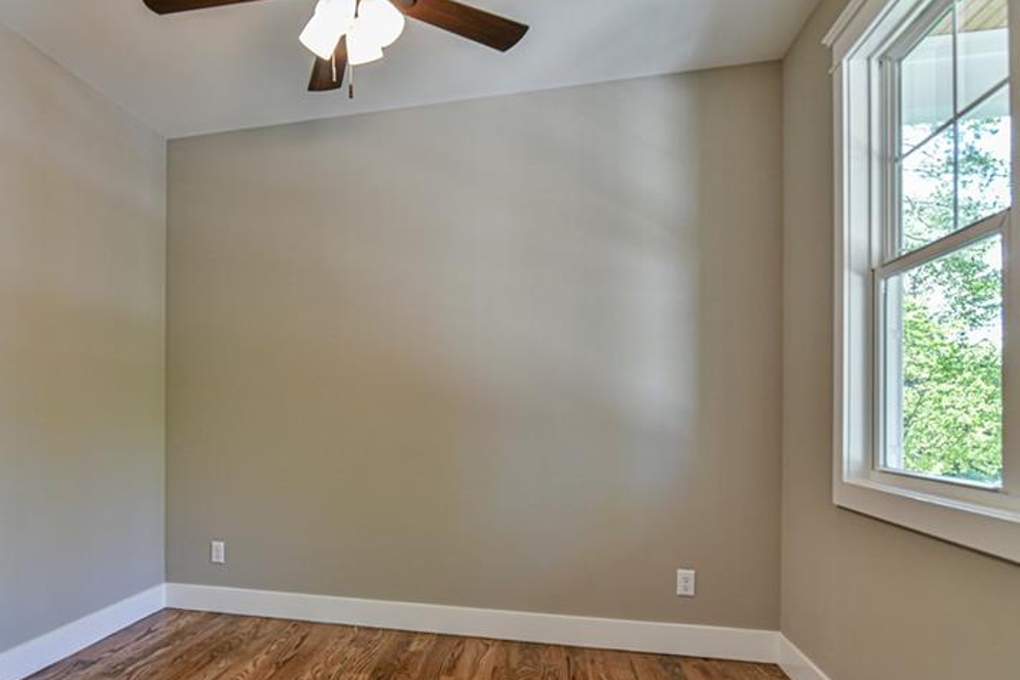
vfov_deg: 54.7
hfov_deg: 74.2
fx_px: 652
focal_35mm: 23
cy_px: 407
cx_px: 355
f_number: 5.6
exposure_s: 1/125
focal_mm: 16
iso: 1600
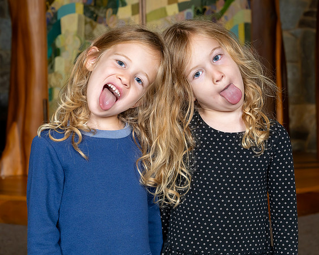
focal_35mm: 99
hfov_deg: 19.4
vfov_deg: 15.6
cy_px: 113
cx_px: 153
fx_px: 933
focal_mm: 70
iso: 500
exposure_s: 1/200
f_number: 8
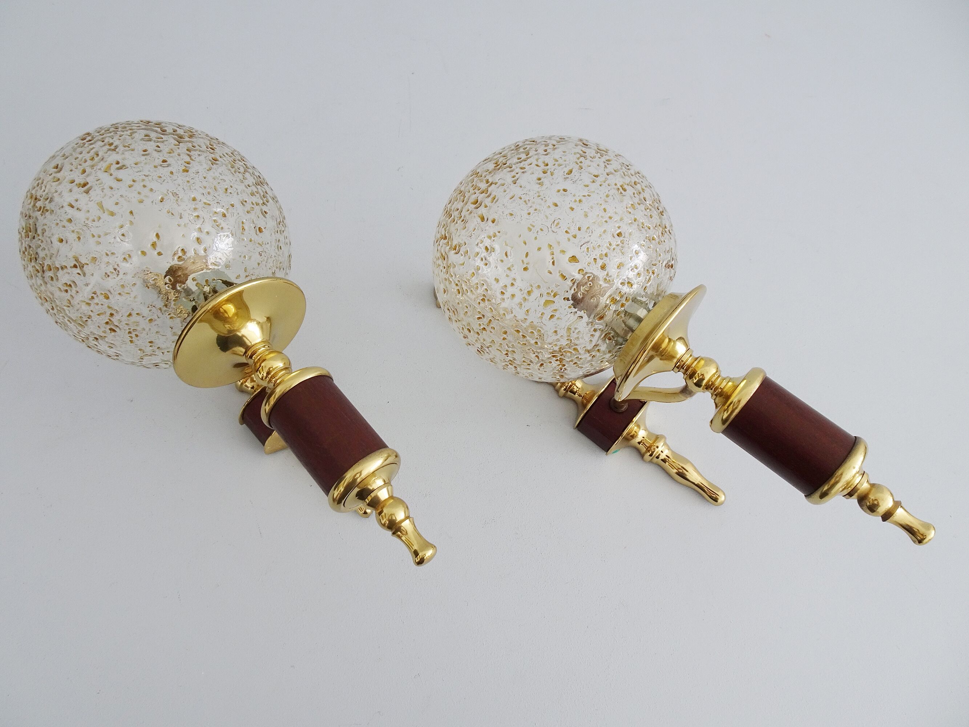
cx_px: 484
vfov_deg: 56.8
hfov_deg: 71.6
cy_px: 364
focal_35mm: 24
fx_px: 672
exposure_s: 1/30
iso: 80
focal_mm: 4.1
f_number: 3.5
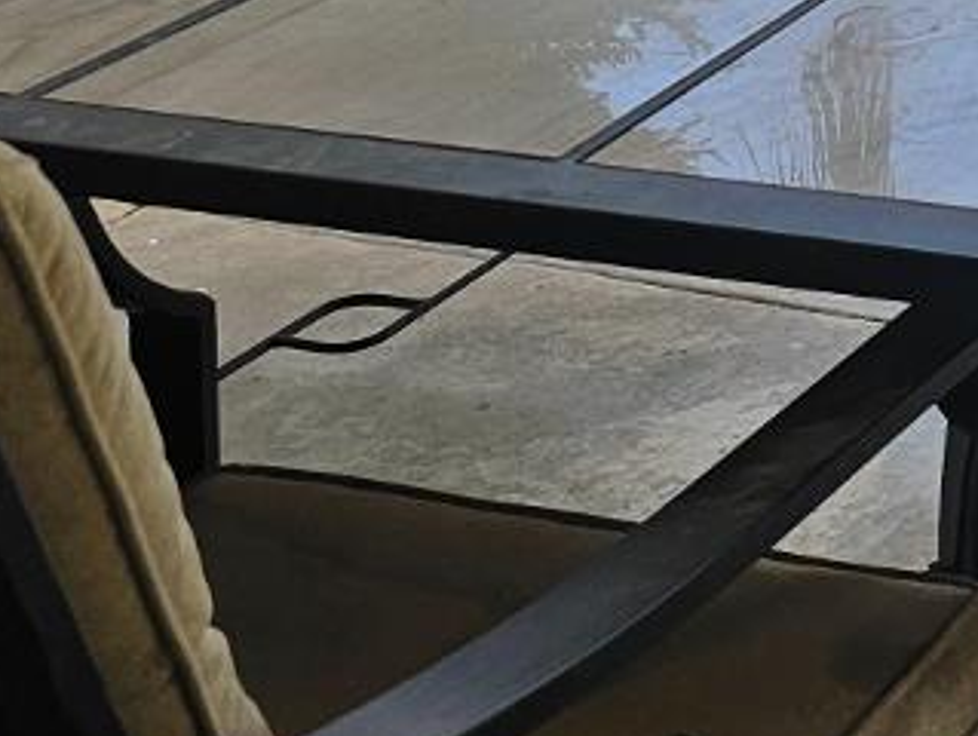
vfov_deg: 12.6
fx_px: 3055
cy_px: -538
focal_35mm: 108
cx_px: 1392
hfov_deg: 16.8
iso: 32
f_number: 1.7
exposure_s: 1/359
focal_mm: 6.3
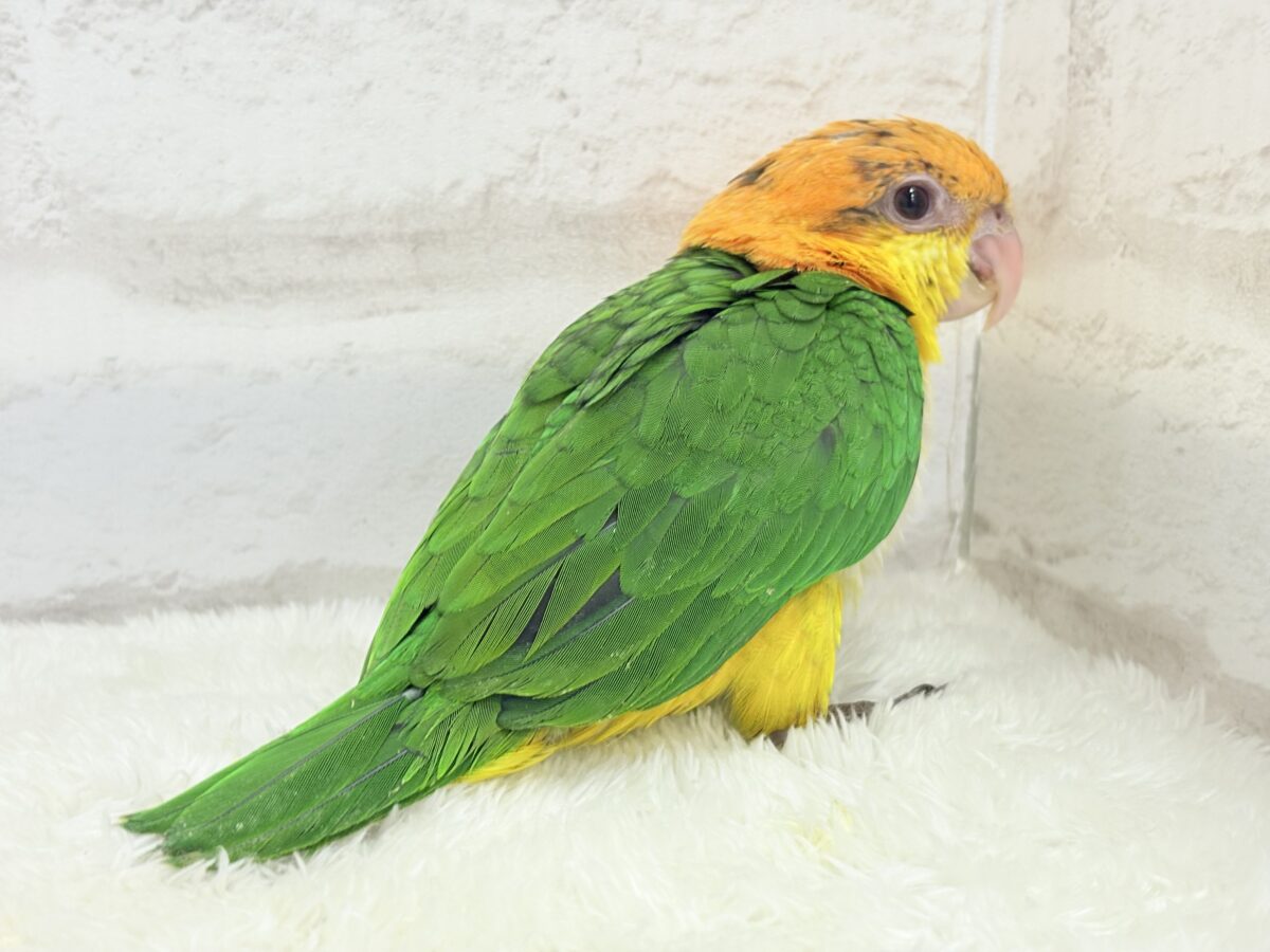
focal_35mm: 52
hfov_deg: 36.8
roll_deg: -0.2
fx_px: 1908
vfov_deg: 28.0
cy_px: 476
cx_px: 635
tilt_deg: -13.6
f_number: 1.6
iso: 50
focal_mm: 5.96
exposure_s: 1/50
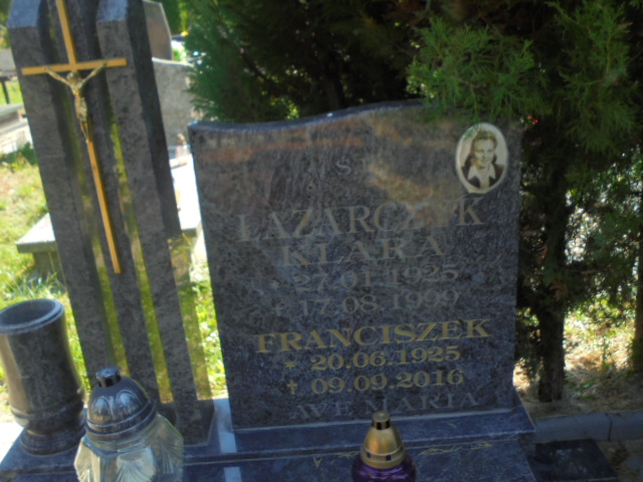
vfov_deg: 41.8
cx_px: 322
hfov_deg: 54.0
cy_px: 241
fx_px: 632
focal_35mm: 34
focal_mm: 6.1
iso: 100
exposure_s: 1/200
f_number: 4
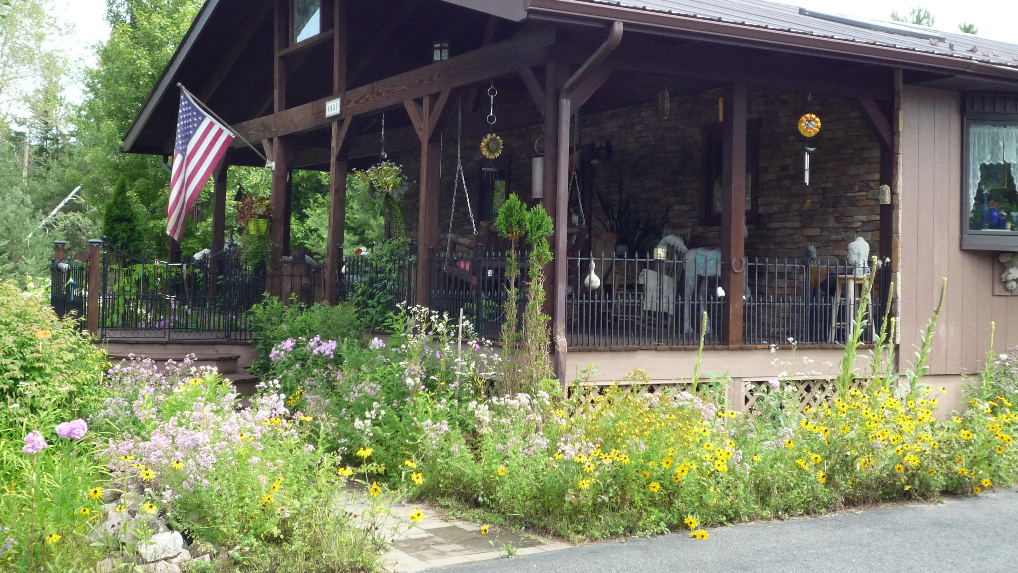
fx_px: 1242
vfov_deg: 25.9
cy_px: 232
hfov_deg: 44.6
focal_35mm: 46
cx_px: 509
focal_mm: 7.3
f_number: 4.1
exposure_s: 1/250
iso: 200
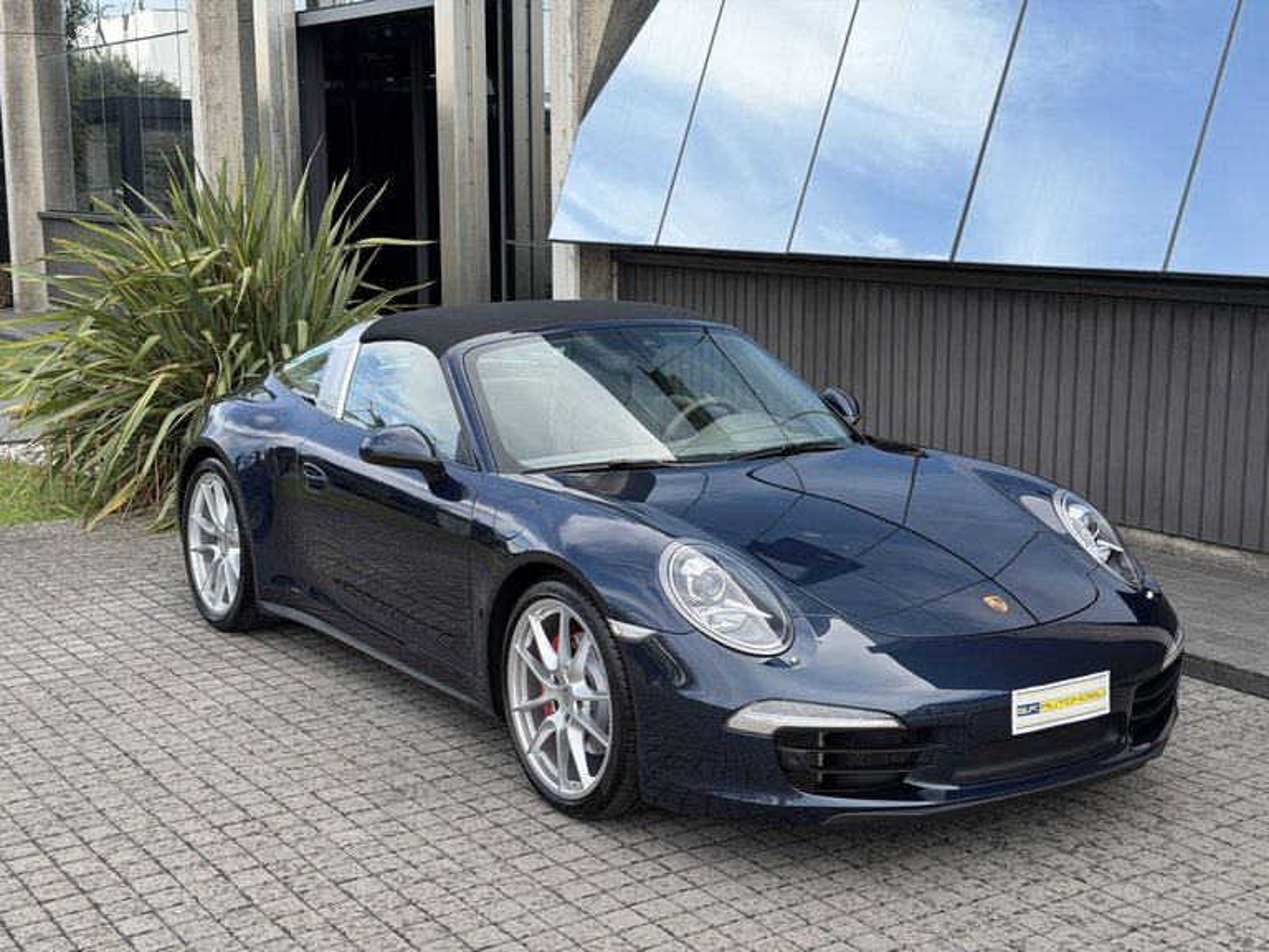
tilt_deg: -8.5
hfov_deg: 39.7
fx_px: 1760
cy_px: 476
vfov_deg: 30.3
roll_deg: -0.5
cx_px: 634
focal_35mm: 48
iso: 80
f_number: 1.78
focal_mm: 6.76
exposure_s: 1/1070
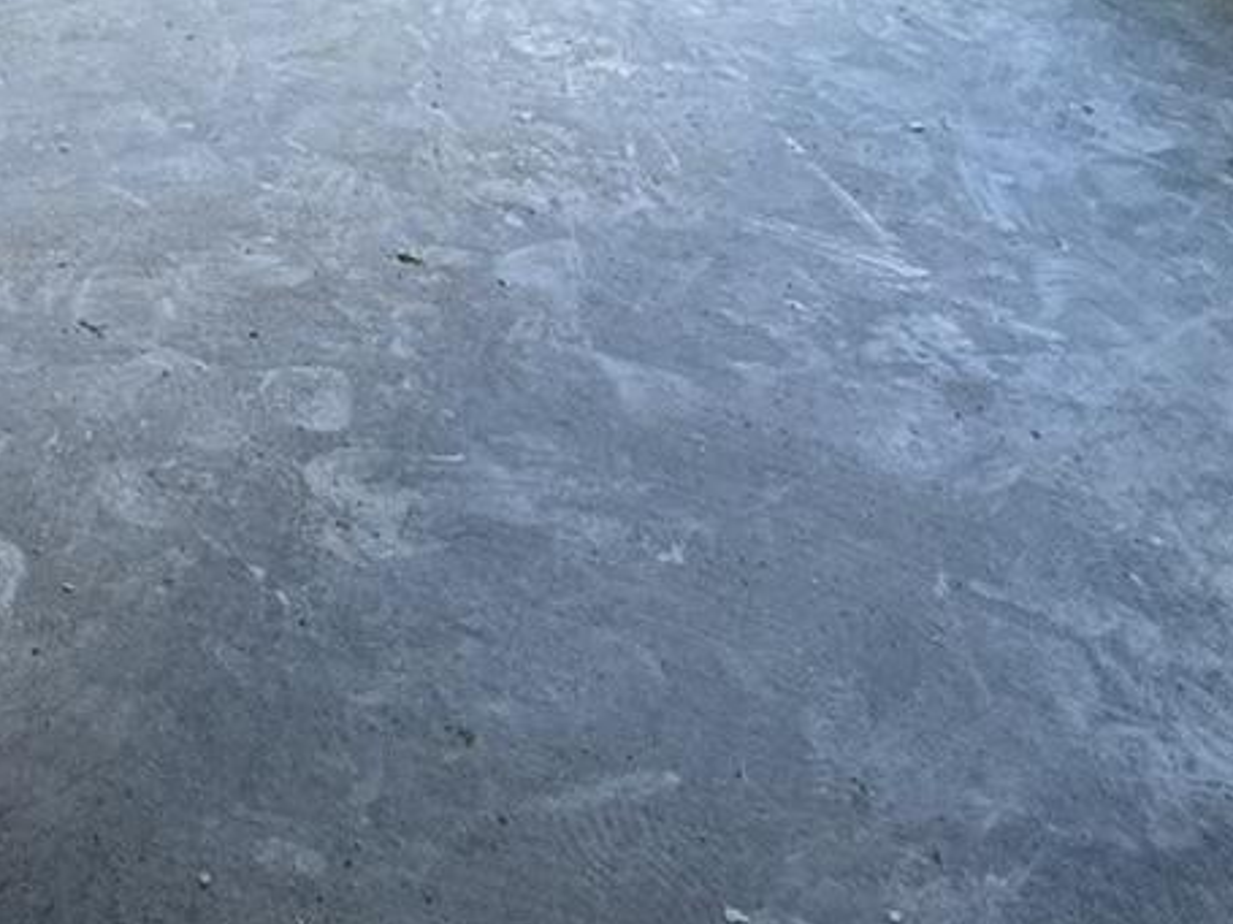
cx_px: -11
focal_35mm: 63
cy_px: -1087
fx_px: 2243
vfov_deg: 16.0
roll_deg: -0.3
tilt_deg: -1.3
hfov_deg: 28.7
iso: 40
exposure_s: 1/99
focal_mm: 2.22
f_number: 2.2
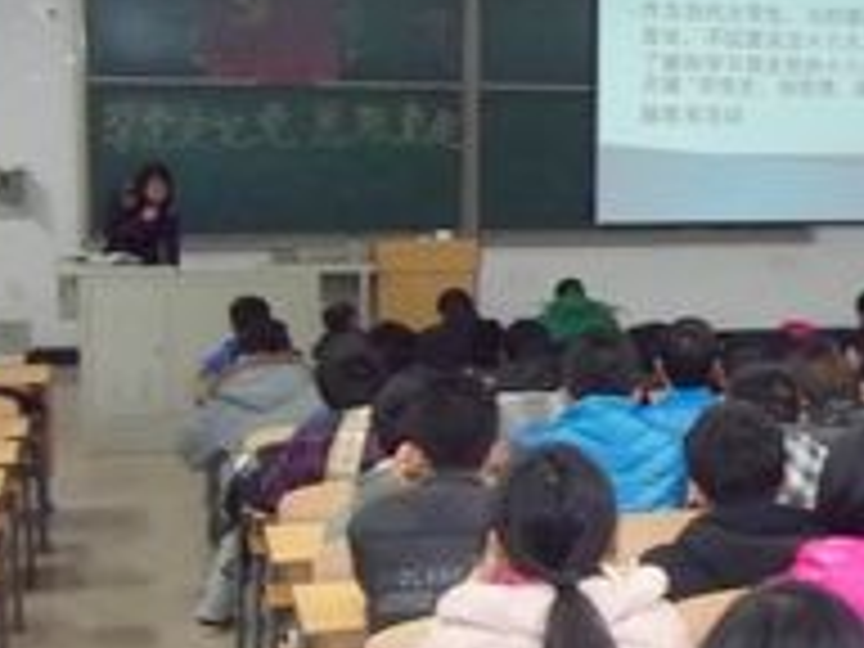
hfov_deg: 26.7
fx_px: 1747
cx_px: 806
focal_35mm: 70
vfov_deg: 21.0
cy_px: 322
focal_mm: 5.7
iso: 400
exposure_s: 1/30
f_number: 2.9
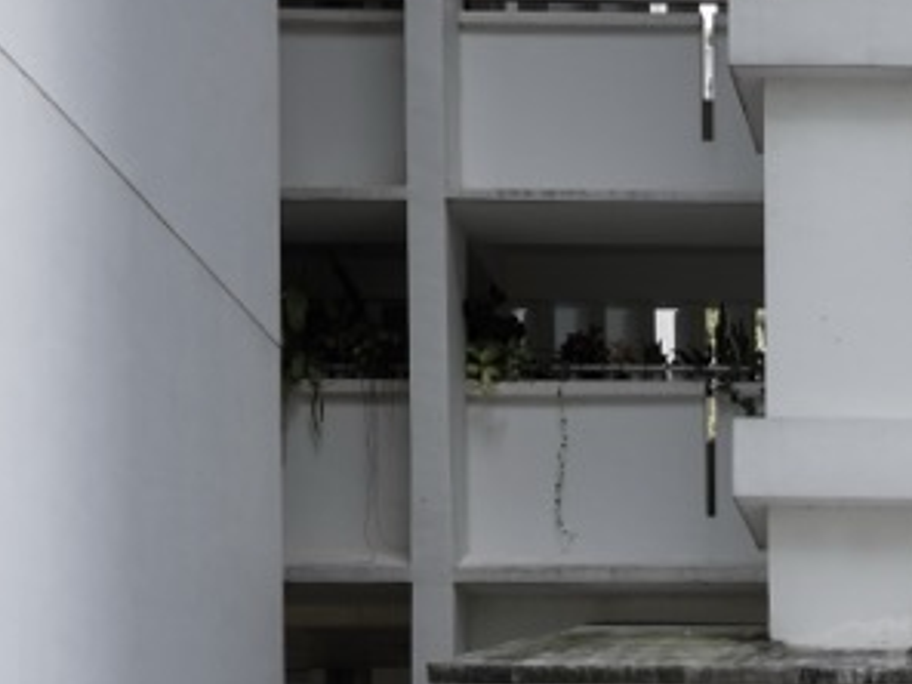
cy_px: 1186
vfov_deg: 14.0
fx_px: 2503
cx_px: 1177
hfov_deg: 19.1
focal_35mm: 95
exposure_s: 1/15
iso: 100
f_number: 8
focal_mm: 28
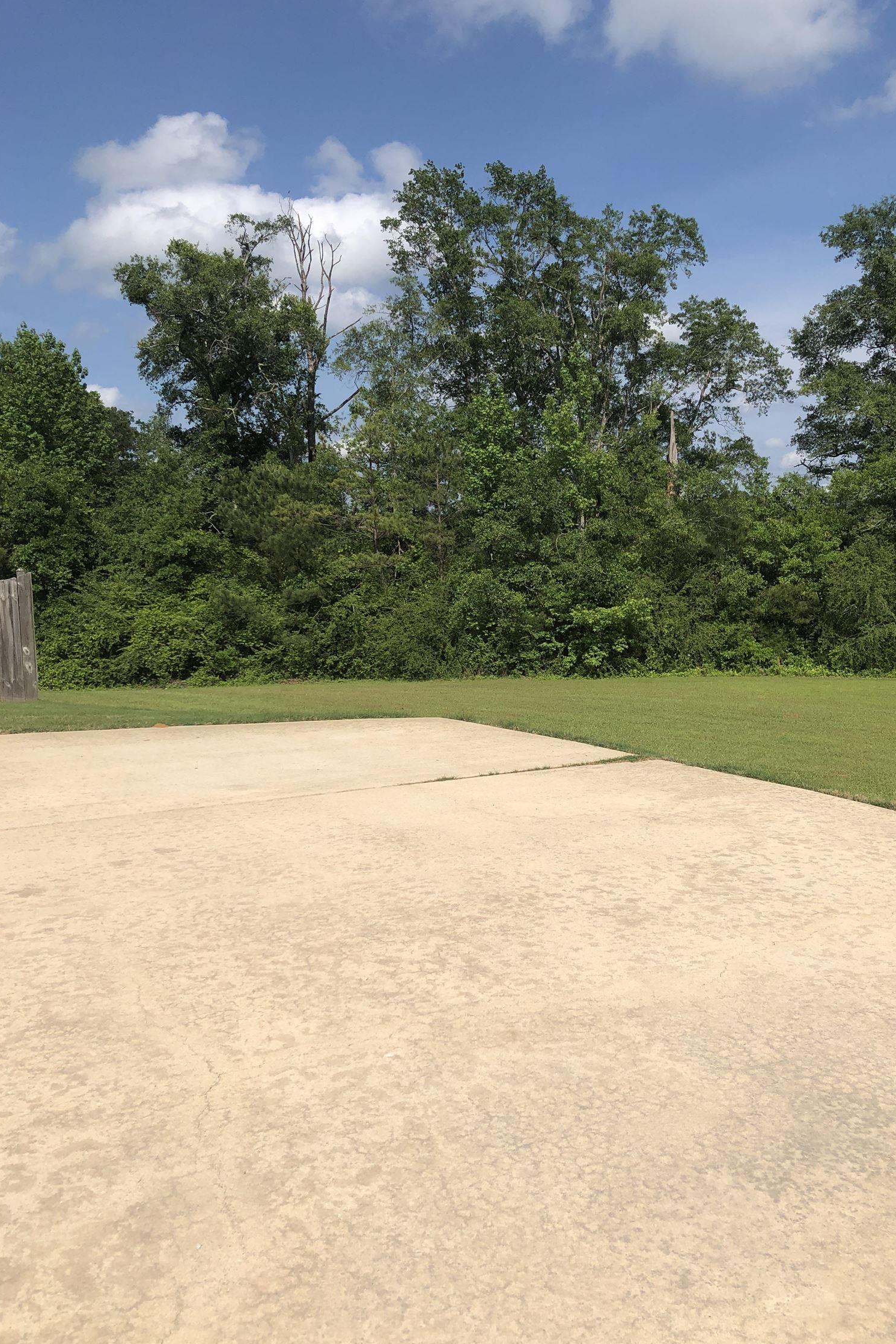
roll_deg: +1.7
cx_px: 506
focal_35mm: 30
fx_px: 1120
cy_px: 663
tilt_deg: -7.6
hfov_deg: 43.5
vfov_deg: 61.9
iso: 20
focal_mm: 3.99
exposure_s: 1/3472
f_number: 1.8
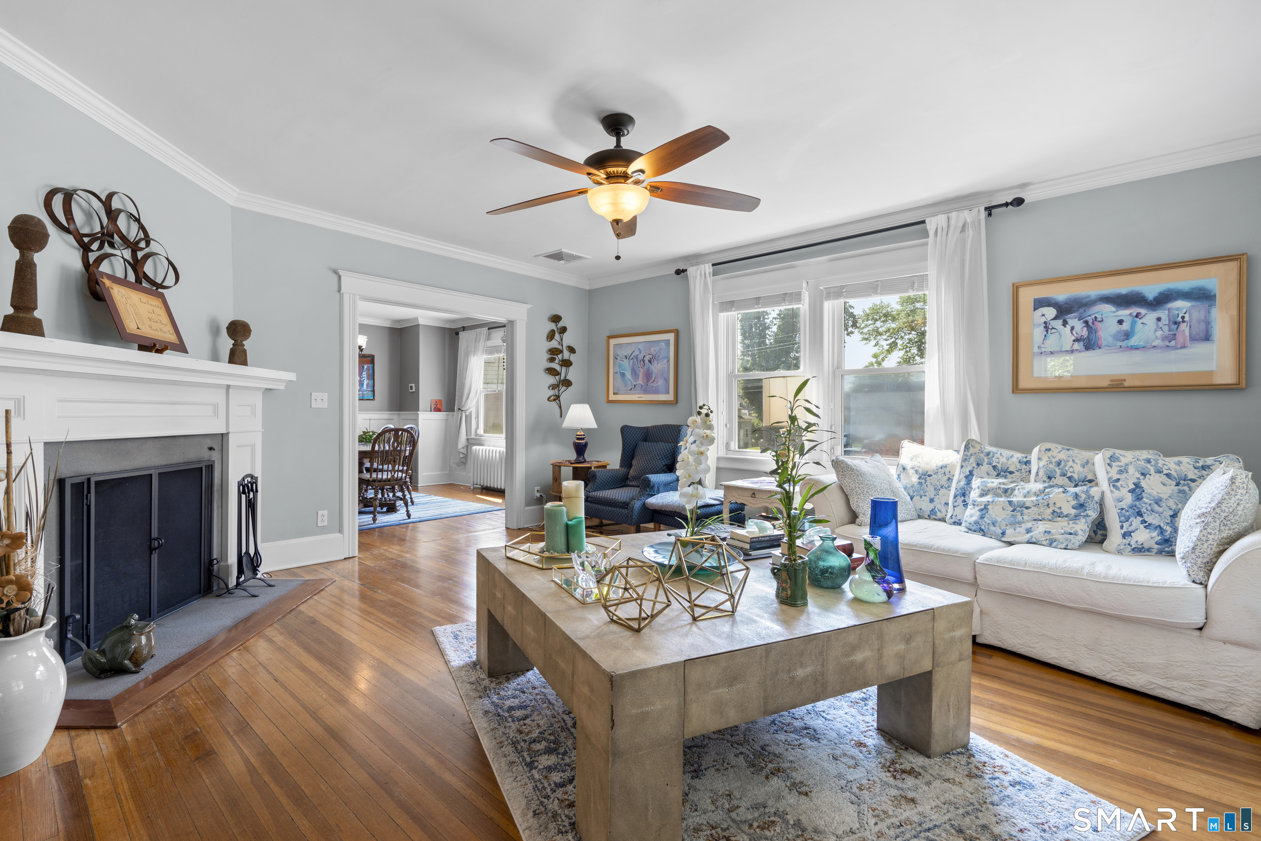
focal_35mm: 16
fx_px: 560
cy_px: 420
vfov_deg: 73.7
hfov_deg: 96.7
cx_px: 630
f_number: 9
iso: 200
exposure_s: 1/2
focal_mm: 16
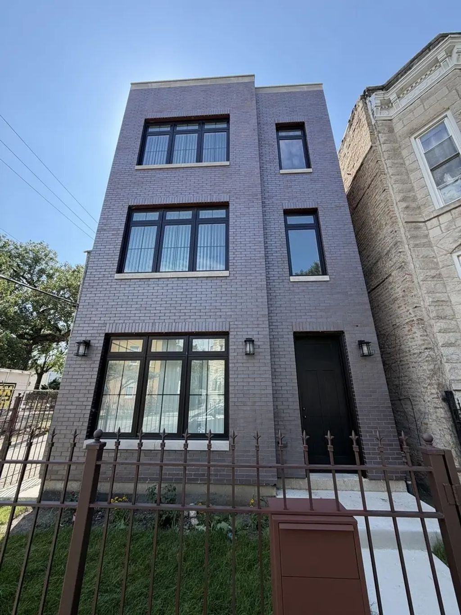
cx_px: 230
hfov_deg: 85.7
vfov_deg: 102.1
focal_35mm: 14
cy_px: 308
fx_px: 249
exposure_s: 1/522
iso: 40
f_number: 2.2
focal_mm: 2.22
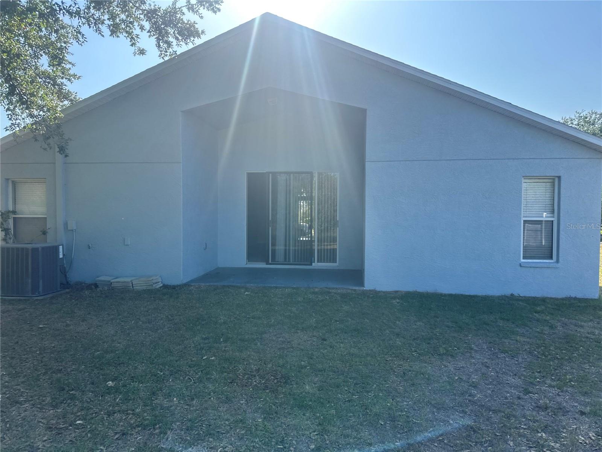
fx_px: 417
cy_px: 226
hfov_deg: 71.6
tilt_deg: +0.4
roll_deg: +0.0
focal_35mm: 24
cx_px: 301
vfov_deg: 56.8
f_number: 1.78
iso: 80
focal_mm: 6.86
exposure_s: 1/1988
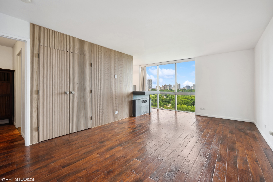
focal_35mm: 14
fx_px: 106
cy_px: 91
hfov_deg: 104.3
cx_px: 136
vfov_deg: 81.2
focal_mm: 14
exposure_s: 1/10
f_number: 9.5
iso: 200
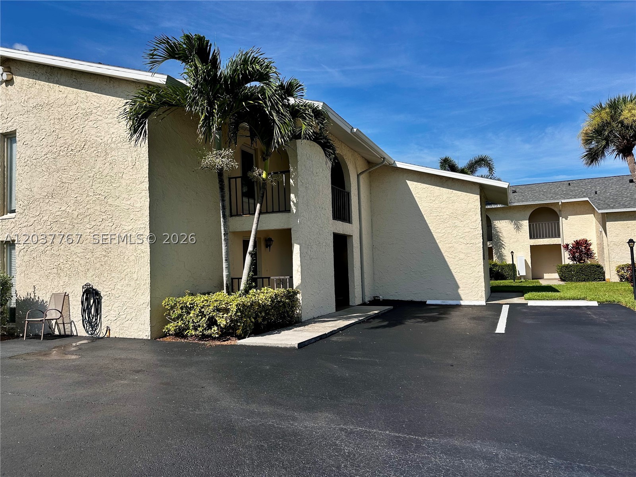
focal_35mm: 24
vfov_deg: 56.8
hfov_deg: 71.6
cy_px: 238
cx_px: 318
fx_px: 441
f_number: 1.78
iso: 80
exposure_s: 1/6211
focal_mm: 6.86
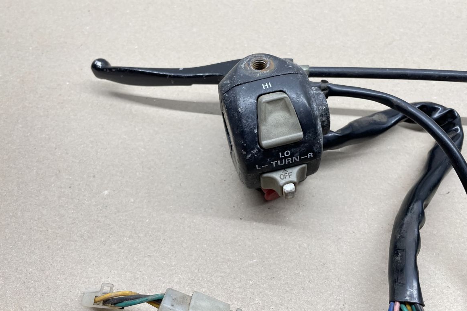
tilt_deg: -54.9
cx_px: 234
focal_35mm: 28
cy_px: 143
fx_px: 363
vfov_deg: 46.4
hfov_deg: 65.5
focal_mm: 4.2
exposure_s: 1/100
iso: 80
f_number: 1.6
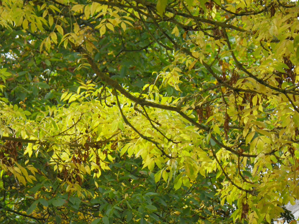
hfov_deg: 11.3
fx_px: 1512
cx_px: 150
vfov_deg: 8.5
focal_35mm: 175
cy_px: 112
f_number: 4.7
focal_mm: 31.2
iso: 200
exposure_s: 1/250
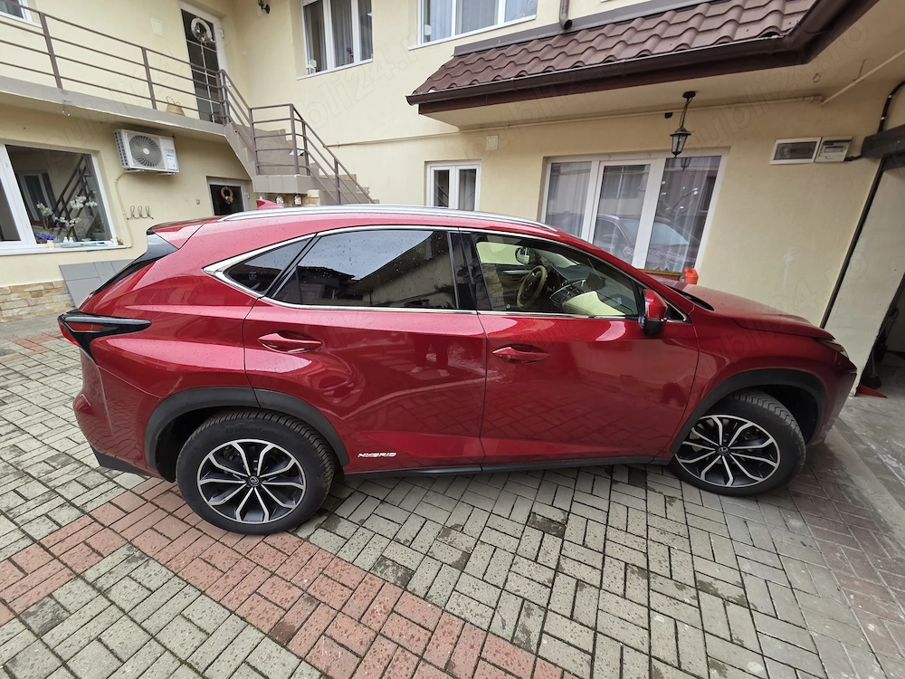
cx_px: 452
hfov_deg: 106.2
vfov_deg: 89.9
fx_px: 340
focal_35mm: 13
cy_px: 340
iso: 50
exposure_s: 1/213
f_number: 2.2
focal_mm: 2.2
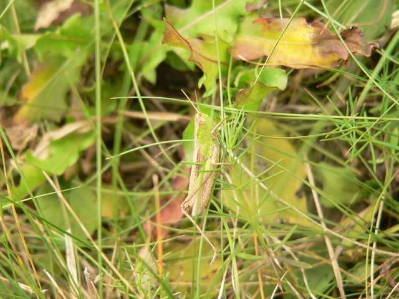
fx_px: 1003
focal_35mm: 87
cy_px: 150
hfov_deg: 22.5
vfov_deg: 17.0
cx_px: 200
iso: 100
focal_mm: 14.5
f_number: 3.3
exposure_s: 1/125
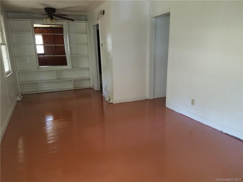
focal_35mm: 26
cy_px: 91
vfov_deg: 53.1
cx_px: 122
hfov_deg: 67.3
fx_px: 183
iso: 125
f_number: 1.7
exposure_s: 1/24
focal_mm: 4.2
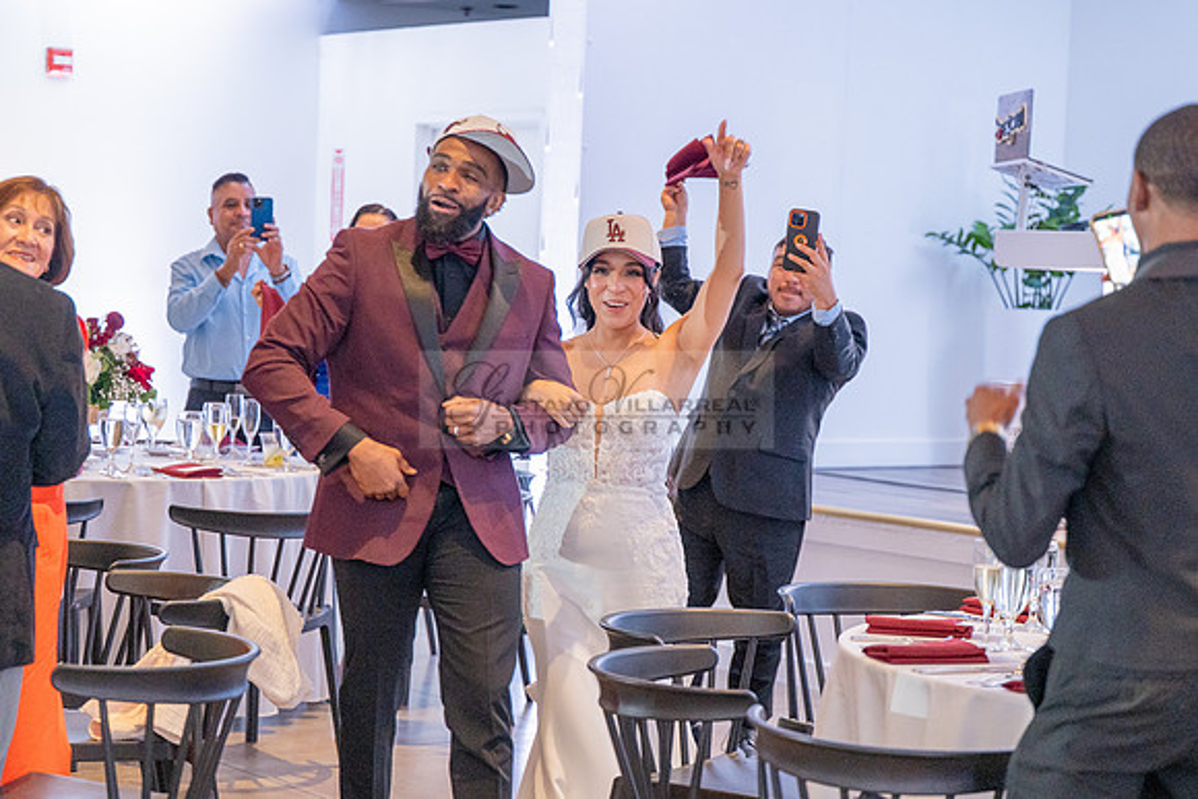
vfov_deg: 17.3
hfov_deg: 25.6
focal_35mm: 79
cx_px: 599
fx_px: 2632
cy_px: 400
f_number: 2.8
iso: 1600
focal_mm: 70
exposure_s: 1/125
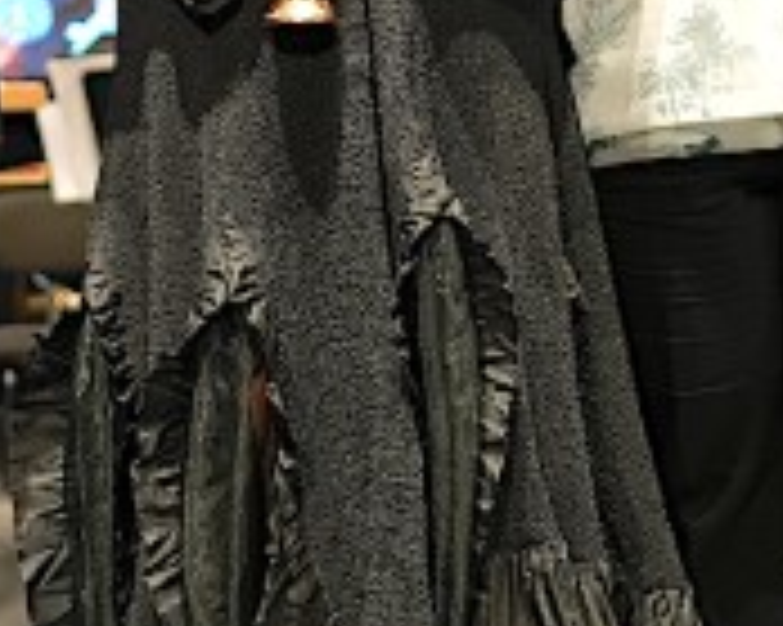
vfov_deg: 11.2
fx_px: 3150
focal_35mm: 136
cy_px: -99
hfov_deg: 13.9
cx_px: -54
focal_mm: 35
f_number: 2
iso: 640
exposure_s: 1/160
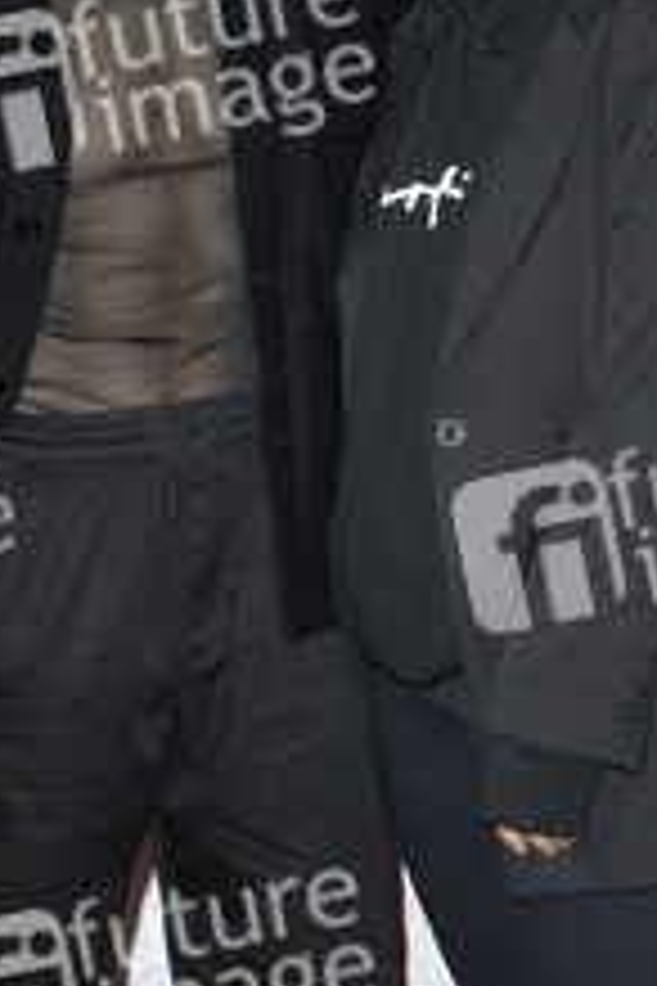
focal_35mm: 113
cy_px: 302
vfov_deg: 18.0
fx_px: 3093
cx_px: 274
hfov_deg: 12.1
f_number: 6.3
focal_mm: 62
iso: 400
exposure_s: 1/250
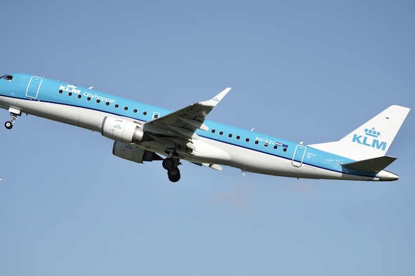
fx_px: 2155
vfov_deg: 7.3
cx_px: 192
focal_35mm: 187
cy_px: 143
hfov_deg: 11.0
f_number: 5.6
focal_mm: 159
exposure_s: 1/1600
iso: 160
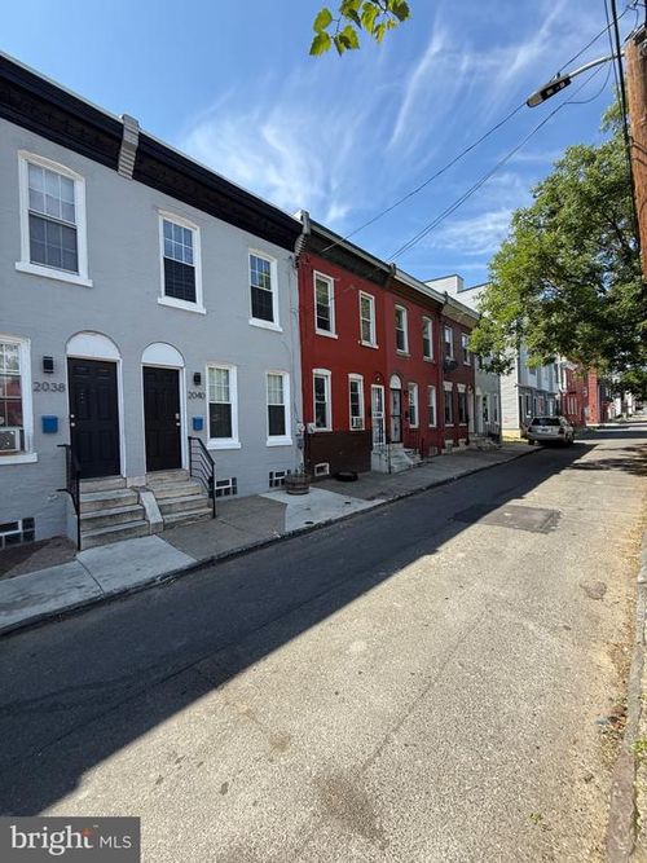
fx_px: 349
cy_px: 432
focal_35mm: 14
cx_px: 324
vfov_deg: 102.1
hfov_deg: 85.7
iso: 50
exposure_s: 1/631
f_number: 2.2
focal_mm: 2.22
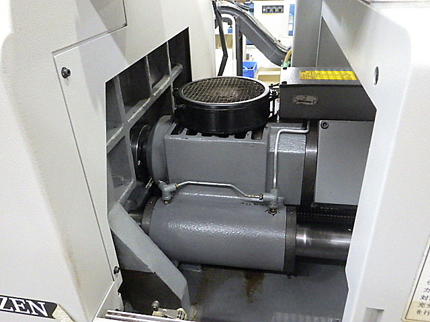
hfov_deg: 63.4
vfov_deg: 49.7
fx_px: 348
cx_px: 215
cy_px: 161
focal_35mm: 28
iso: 1600
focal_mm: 5
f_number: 3.5
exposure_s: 1/45
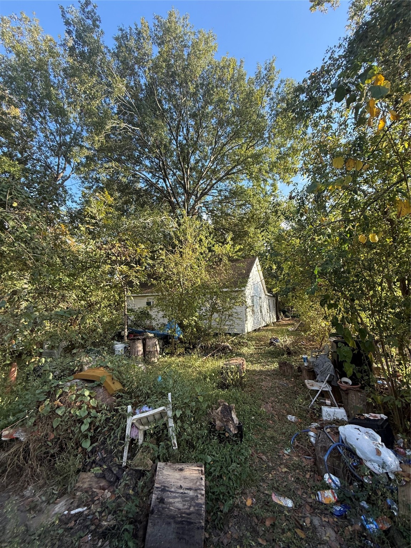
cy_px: 274
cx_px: 206
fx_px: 222
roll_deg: -1.0
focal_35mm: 14
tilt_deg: +10.3
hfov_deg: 85.7
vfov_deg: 102.1
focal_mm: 2.22
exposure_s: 1/351
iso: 64
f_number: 2.2
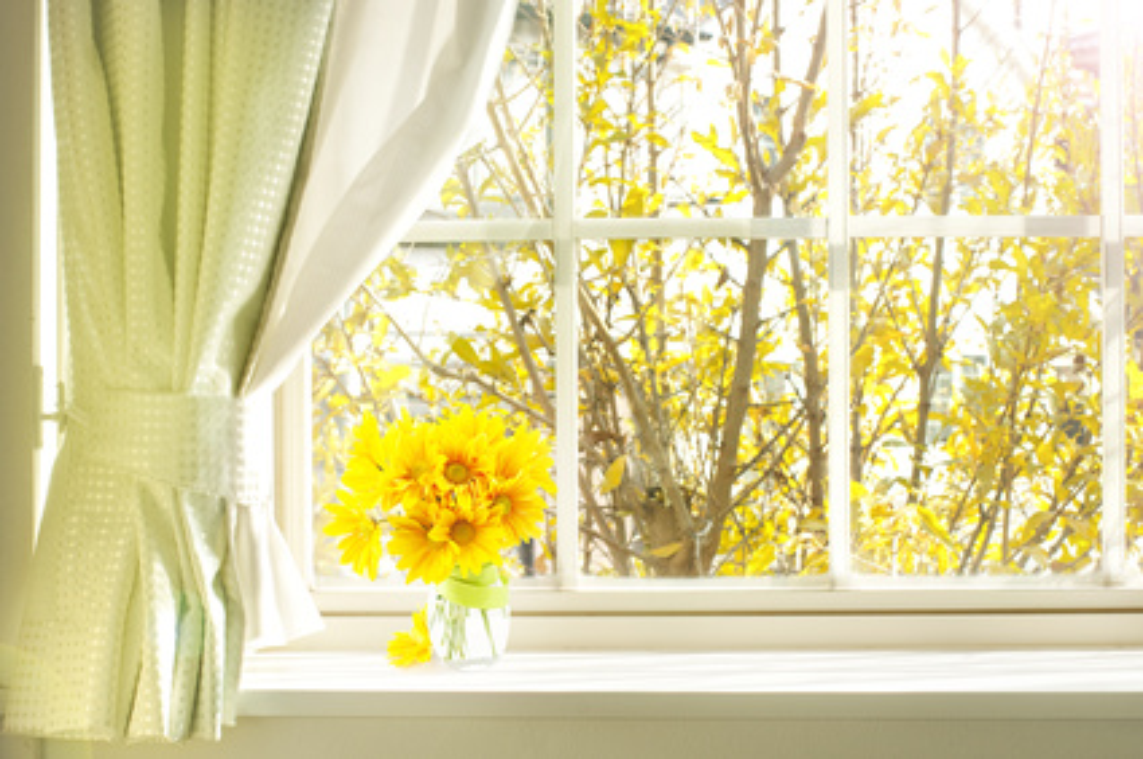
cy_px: 380
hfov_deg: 27.0
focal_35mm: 75
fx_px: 2378
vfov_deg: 18.1
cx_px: 572
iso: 200
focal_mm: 50
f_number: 8
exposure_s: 1/60
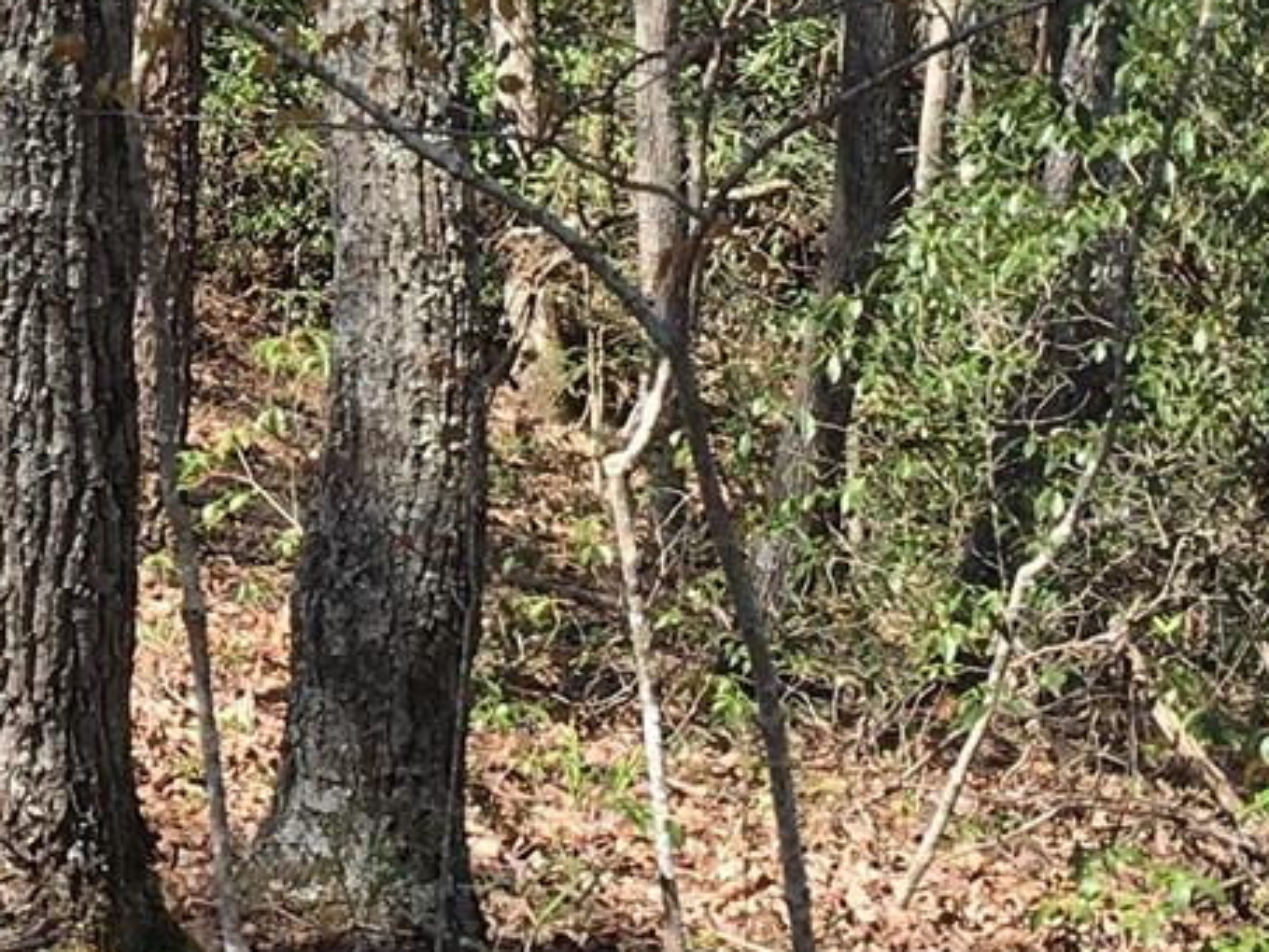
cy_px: -151
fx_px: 4804
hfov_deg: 14.5
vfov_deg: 11.1
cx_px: -350
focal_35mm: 131
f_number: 2.2
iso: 25
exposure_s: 1/513
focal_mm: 4.15
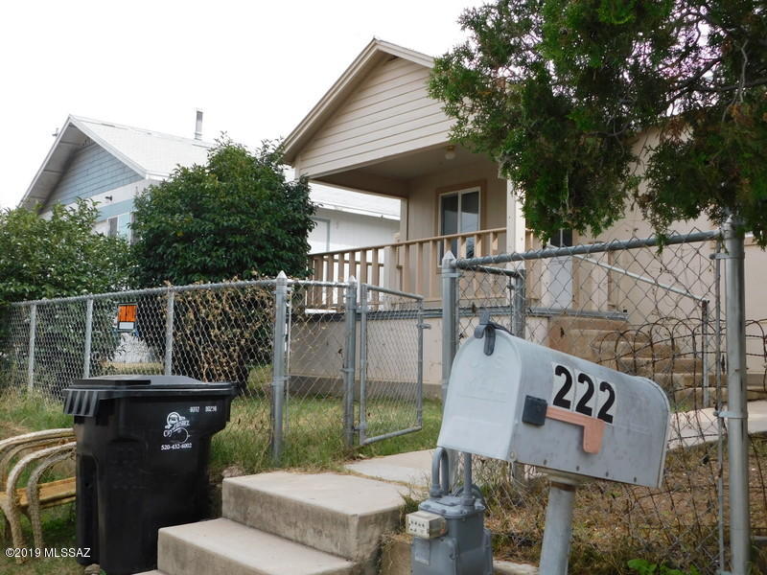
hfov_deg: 51.4
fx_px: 798
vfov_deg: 39.7
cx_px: 384
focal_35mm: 36
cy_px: 288
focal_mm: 6.3
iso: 125
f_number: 3.5
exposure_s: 1/500
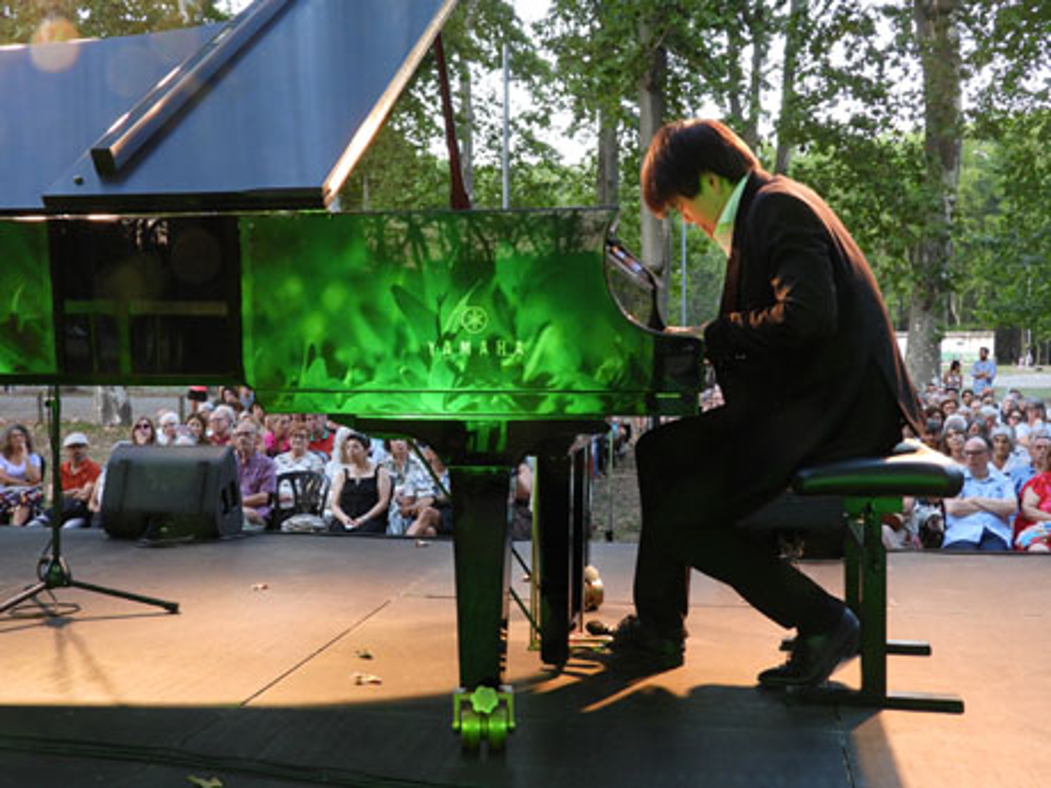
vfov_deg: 35.1
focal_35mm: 41
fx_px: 1245
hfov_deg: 45.8
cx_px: 526
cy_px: 394
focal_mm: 7.4
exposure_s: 1/30
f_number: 3.2
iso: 320
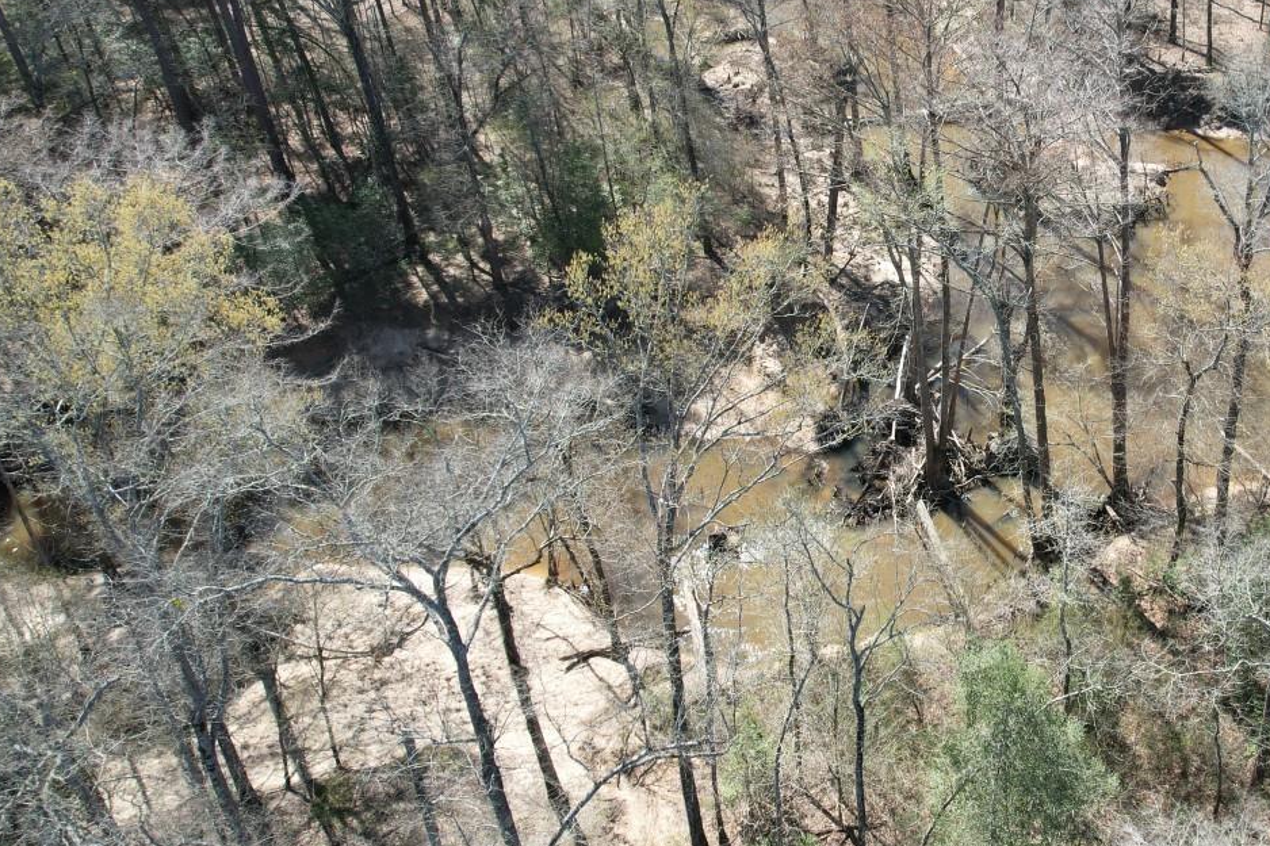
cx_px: 995
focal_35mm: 38
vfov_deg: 35.0
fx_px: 1340
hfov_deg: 48.2
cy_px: 372
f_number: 2.8
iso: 100
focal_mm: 8.38
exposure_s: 1/640
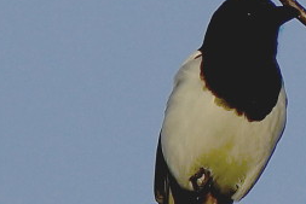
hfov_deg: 0.8
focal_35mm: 2488
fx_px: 21159
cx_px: 542
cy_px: 134
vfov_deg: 0.6
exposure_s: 1/1600
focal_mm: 600
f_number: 8
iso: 500
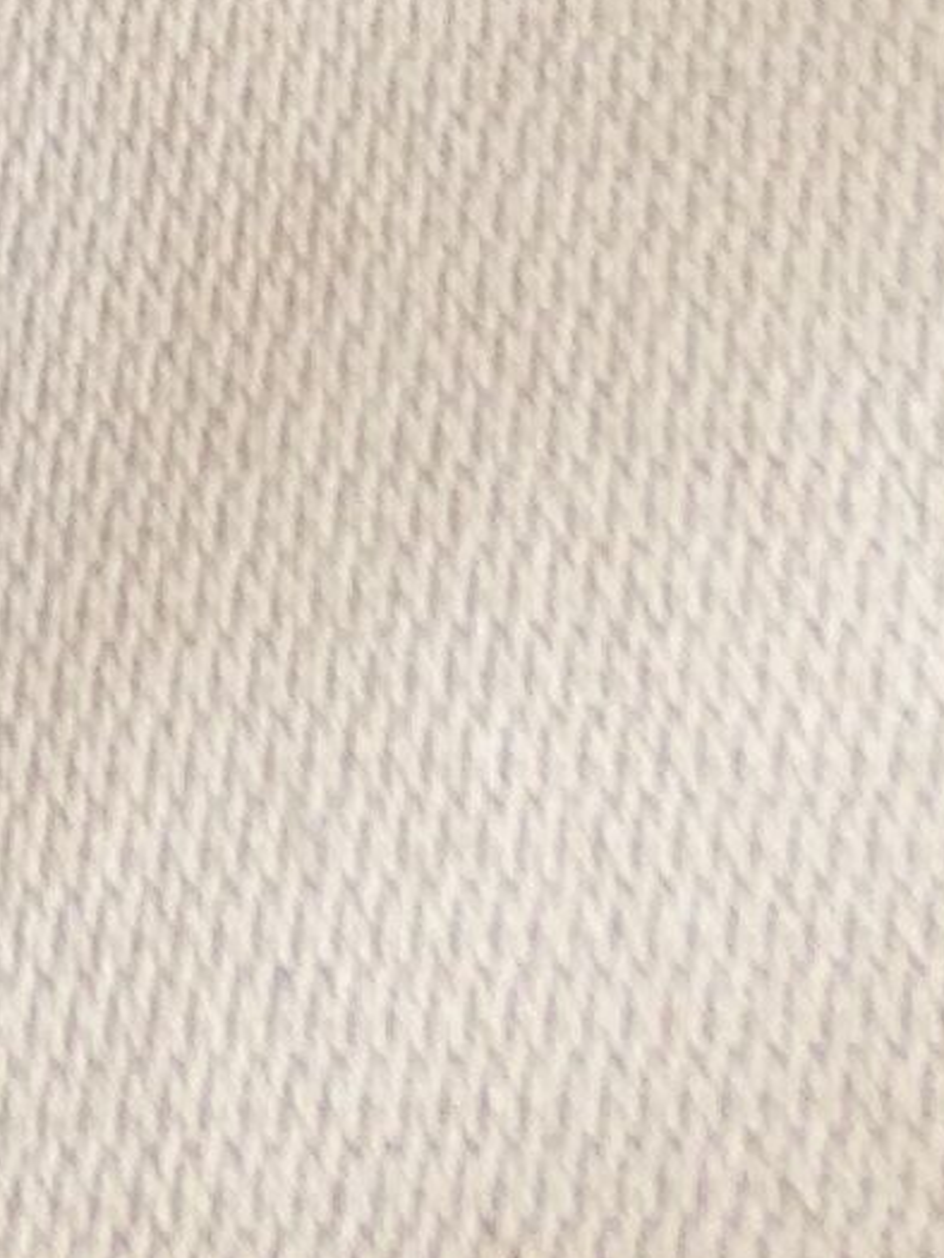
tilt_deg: -45.0
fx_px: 7451
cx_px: -1495
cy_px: -2085
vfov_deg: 8.5
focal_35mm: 205
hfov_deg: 6.8
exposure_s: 1/20
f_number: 2.4
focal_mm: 4.12
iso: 50
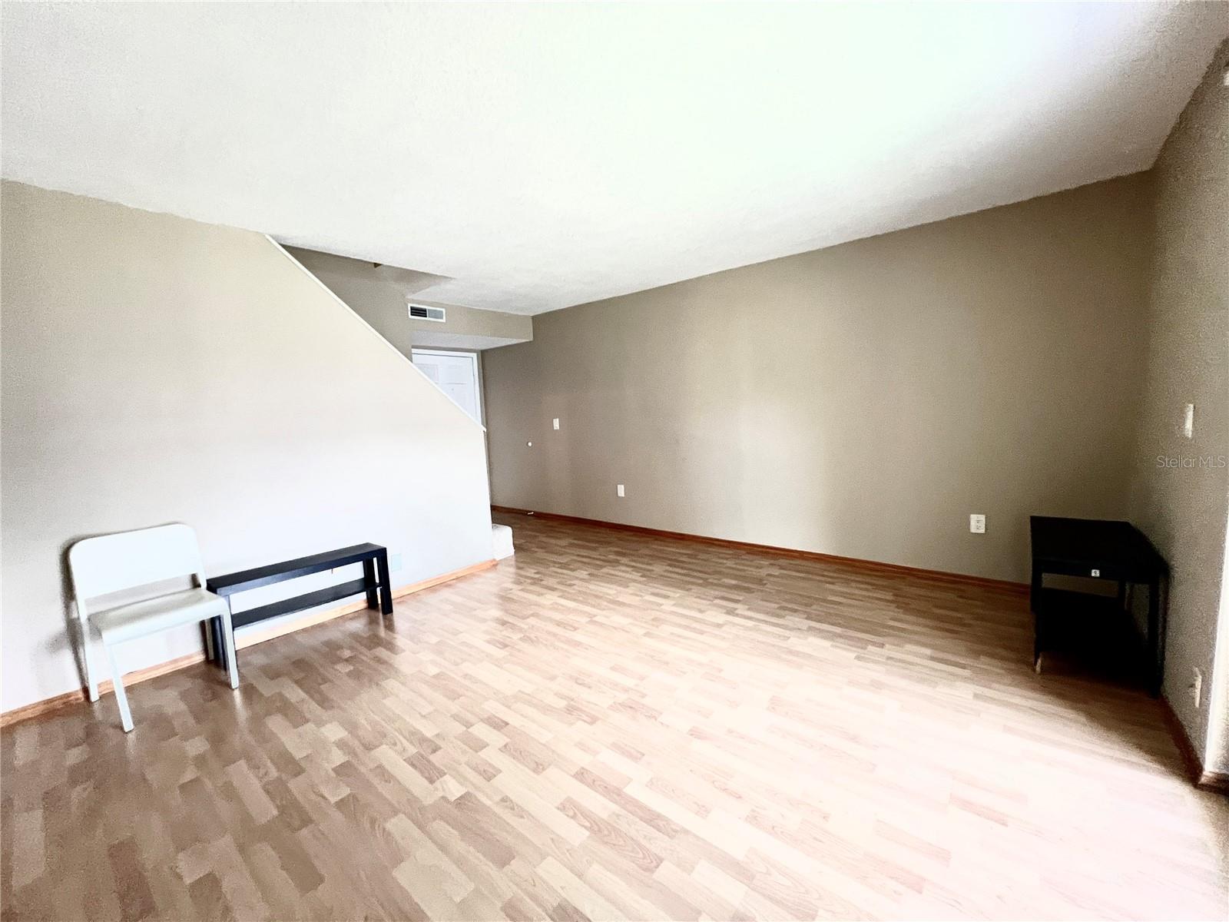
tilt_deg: -6.0
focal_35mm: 13
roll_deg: +1.8
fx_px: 462
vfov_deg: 89.9
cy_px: 461
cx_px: 614
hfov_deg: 106.2
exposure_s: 1/60
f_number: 1.8
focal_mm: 1.57
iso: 320
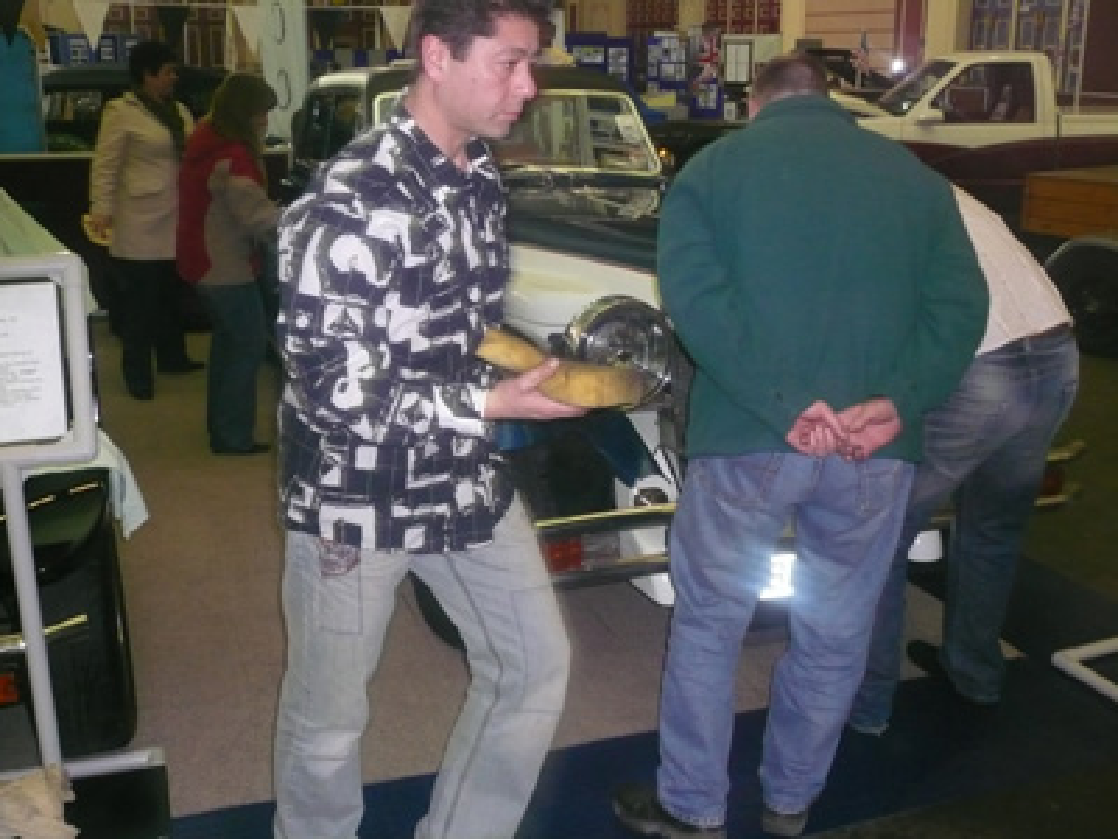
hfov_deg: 50.1
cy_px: 420
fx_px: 1195
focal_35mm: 37
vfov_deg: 38.7
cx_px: 559
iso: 250
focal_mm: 6.1
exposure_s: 1/30
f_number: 3.1
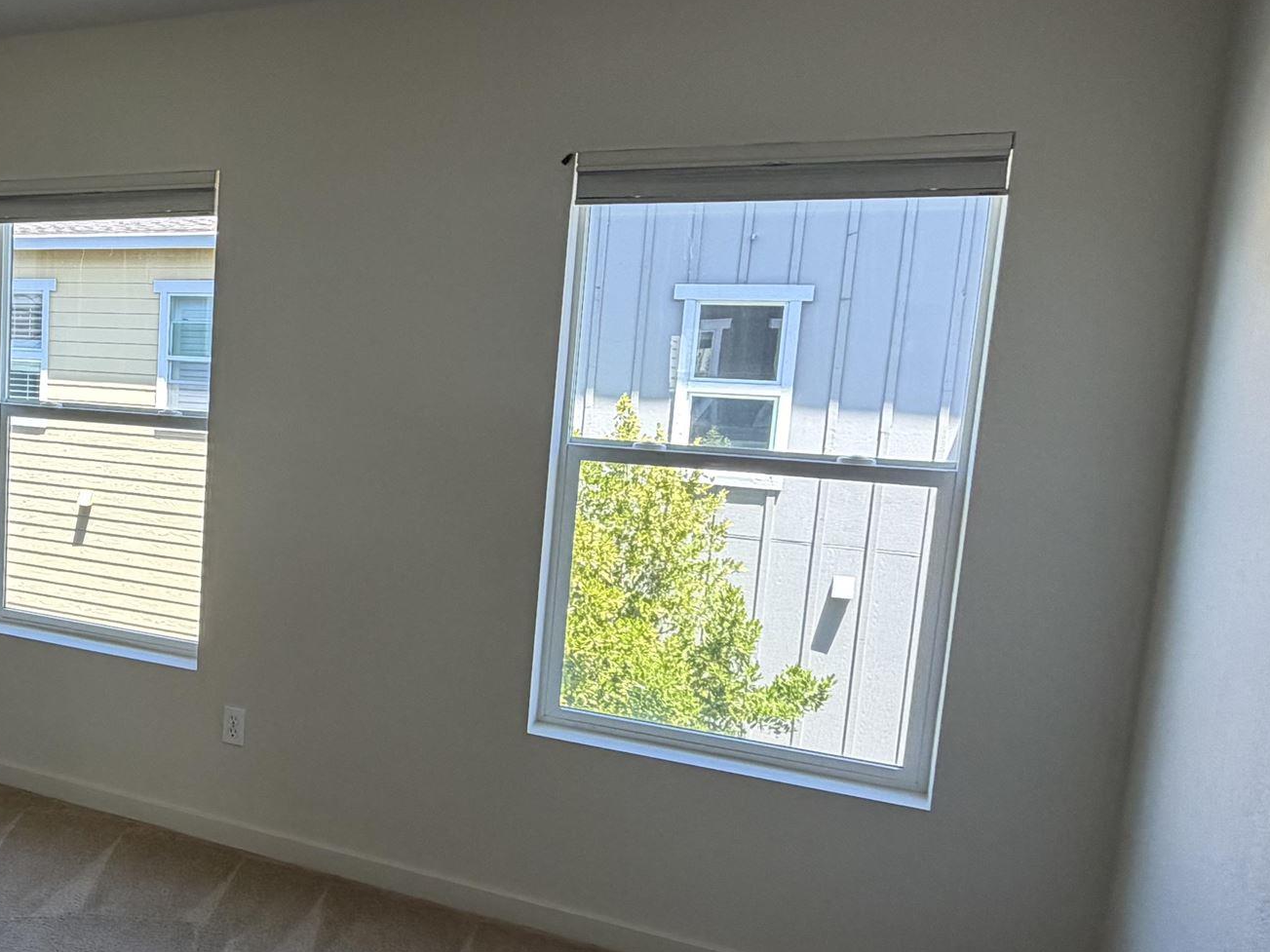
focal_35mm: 33
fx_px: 1211
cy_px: 486
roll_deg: -1.8
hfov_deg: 49.0
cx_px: 110
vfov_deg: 42.9
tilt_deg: -7.6
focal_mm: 2.22
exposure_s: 1/121
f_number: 2.2
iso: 125
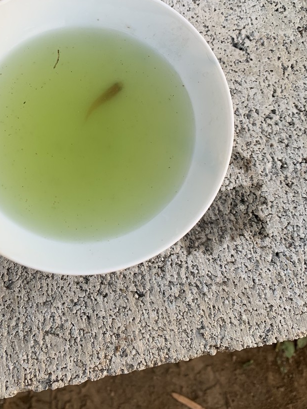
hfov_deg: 37.1
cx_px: 87
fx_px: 449
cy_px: 149
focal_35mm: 38
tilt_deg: -74.8
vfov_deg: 48.4
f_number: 1.8
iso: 50
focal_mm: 4.25
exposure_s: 1/121
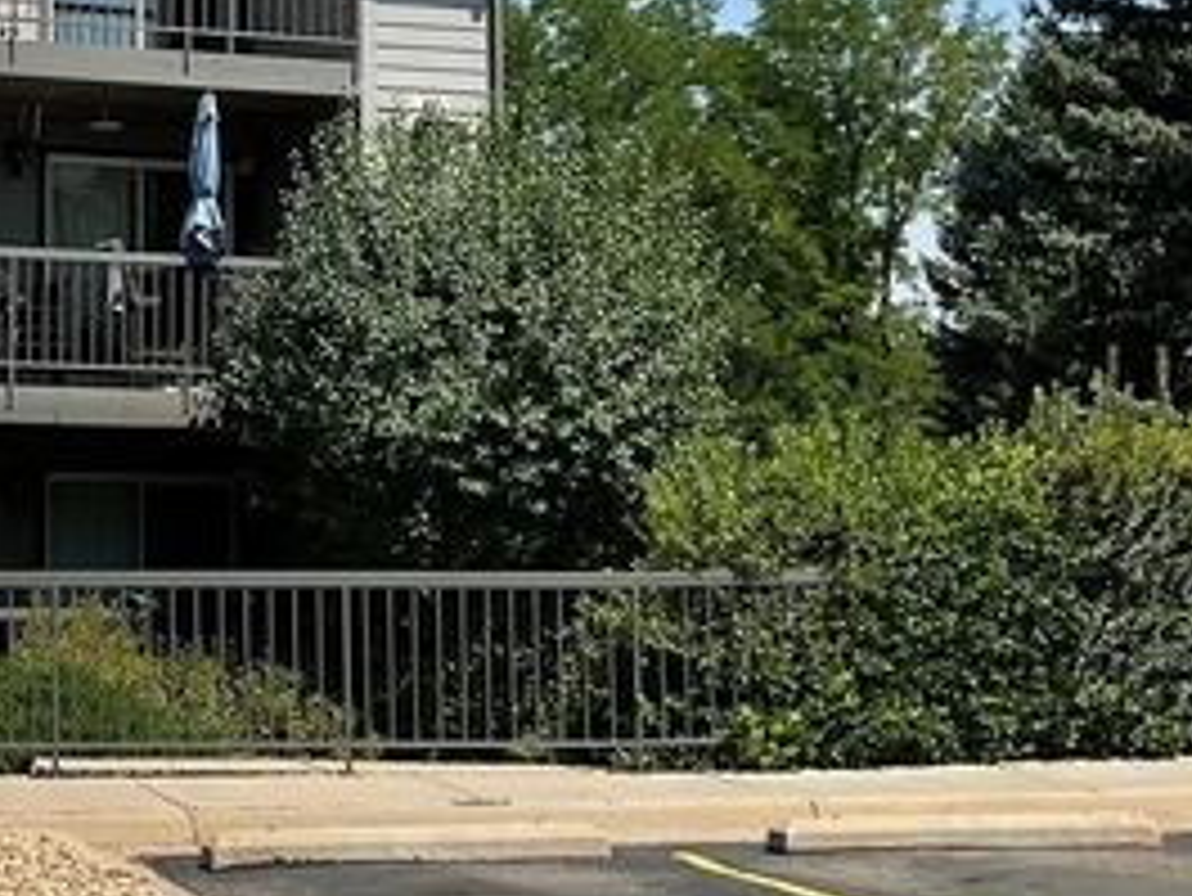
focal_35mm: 70
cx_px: -234
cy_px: 230
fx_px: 2412
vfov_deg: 20.9
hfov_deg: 25.1
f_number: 1.8
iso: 16
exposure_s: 1/1848
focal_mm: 3
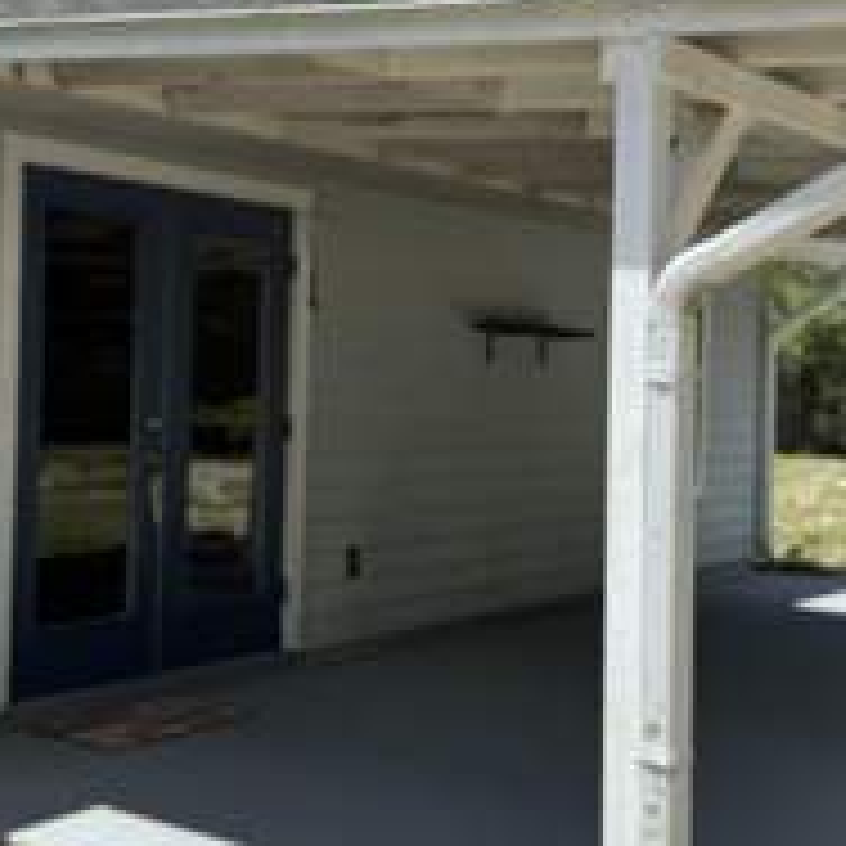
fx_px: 1493
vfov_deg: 31.6
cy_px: 394
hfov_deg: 31.6
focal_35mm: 54
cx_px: 450
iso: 80
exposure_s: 1/2252
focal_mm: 6.76
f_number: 1.78
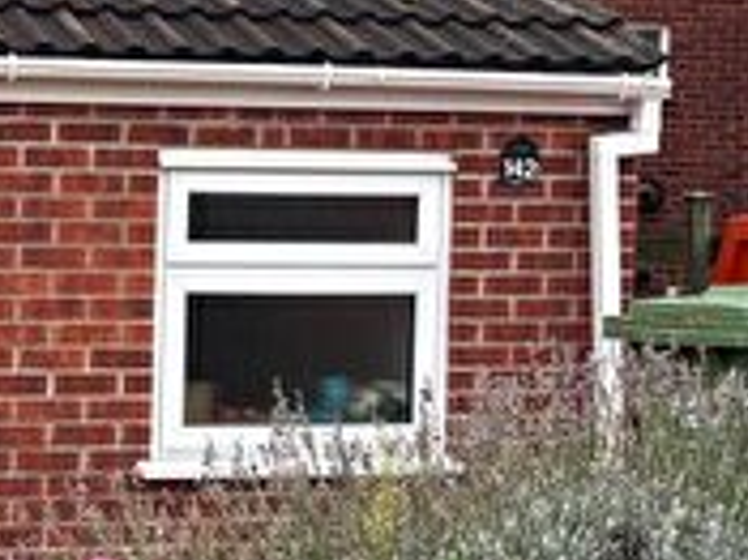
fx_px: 2246
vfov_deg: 14.1
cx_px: -107
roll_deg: -1.3
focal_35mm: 104
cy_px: 41
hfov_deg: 18.1
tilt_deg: -0.8
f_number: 1.6
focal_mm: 5.96
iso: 64
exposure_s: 1/801
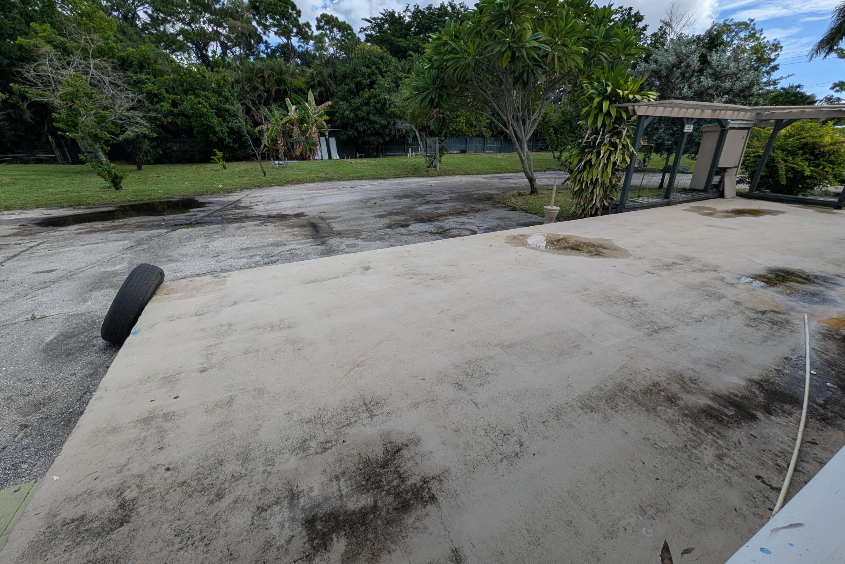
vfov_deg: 85.4
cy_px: 273
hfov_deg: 108.3
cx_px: 431
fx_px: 305
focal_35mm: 13
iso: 38
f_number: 1.7
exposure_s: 1/2786
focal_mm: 2.02
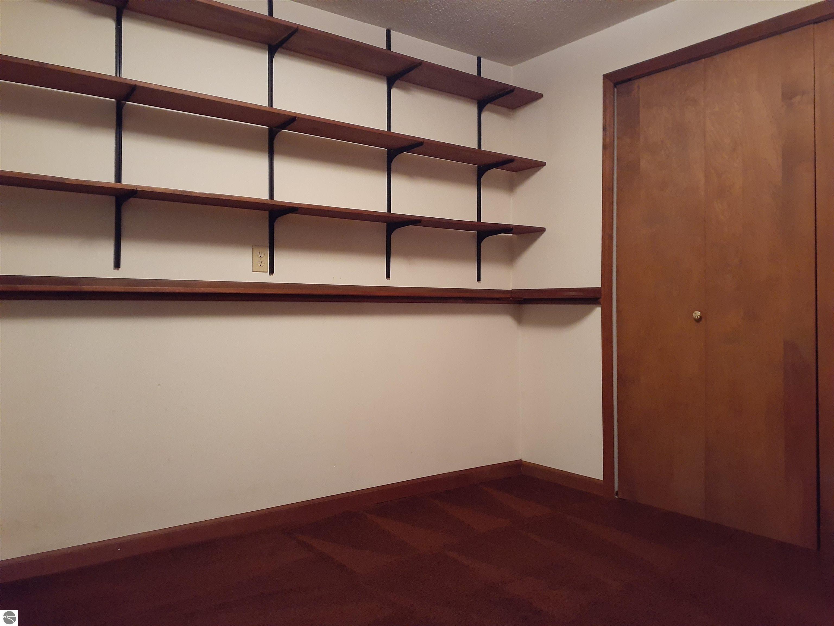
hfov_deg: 65.3
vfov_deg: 51.4
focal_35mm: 27
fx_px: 651
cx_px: 417
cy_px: 313
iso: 400
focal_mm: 3.6
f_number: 1.9
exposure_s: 1/24
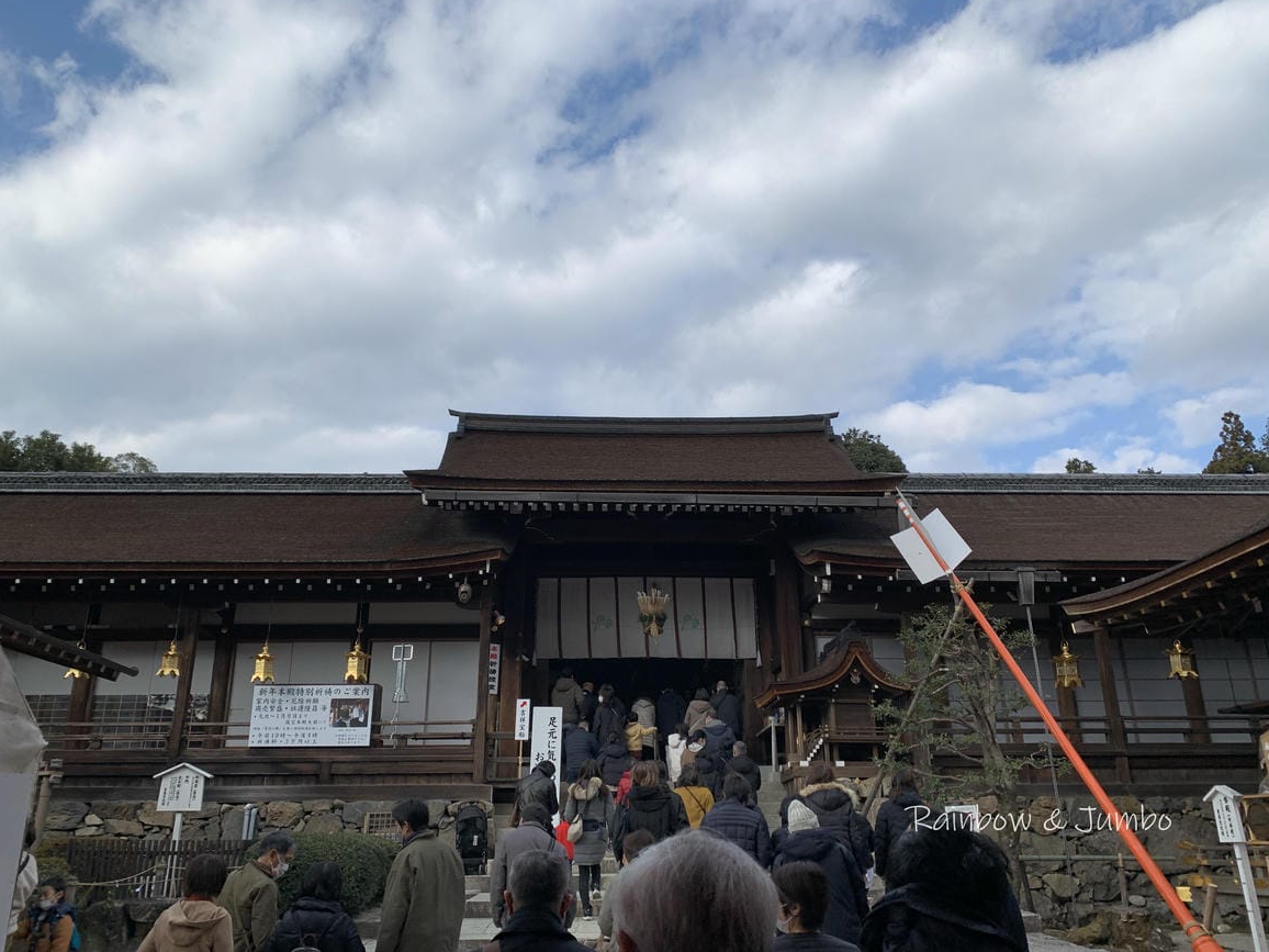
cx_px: 611
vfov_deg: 51.4
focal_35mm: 27
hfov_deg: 65.3
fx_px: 990
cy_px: 481
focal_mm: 4.25
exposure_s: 1/1536
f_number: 1.8
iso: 25
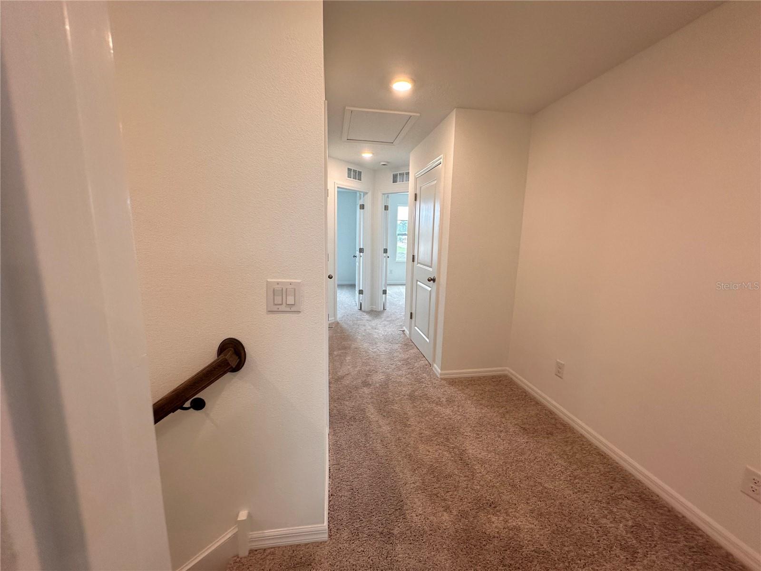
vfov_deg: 85.7
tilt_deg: -8.8
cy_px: 286
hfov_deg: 102.1
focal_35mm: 14
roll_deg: -1.8
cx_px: 380
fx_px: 308
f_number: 2.2
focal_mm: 2.22
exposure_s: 1/120
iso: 160
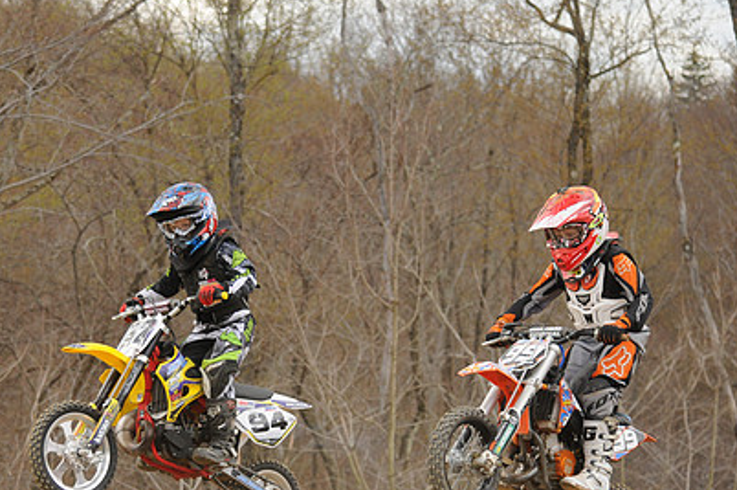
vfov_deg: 8.8
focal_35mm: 156
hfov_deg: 13.2
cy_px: 328
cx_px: 253
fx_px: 3190
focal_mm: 72
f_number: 4.5
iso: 400
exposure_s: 1/800
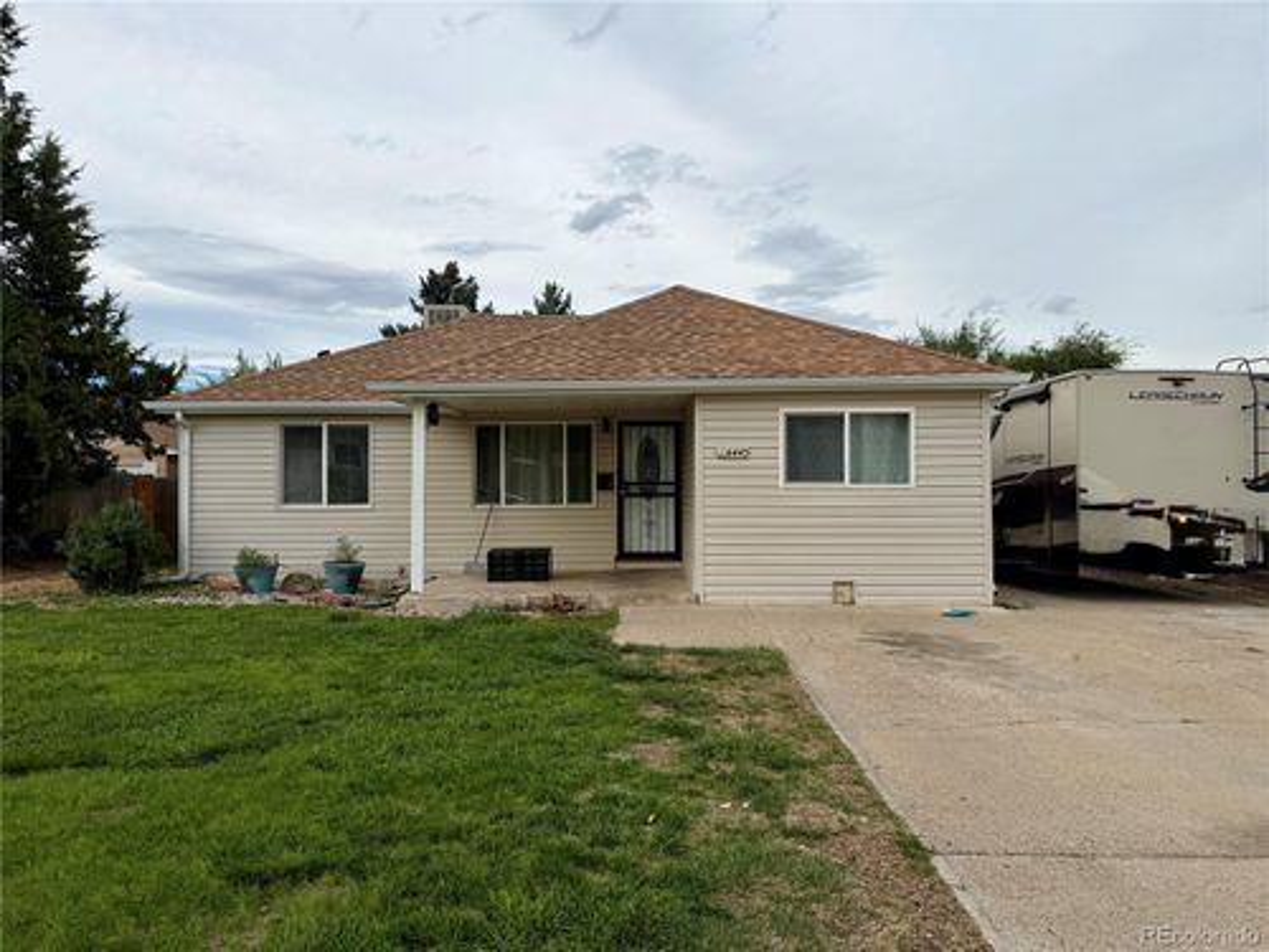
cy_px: 476
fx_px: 880
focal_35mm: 24
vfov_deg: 56.8
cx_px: 634
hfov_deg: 71.6
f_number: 1.78
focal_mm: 6.76
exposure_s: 1/3279
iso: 80
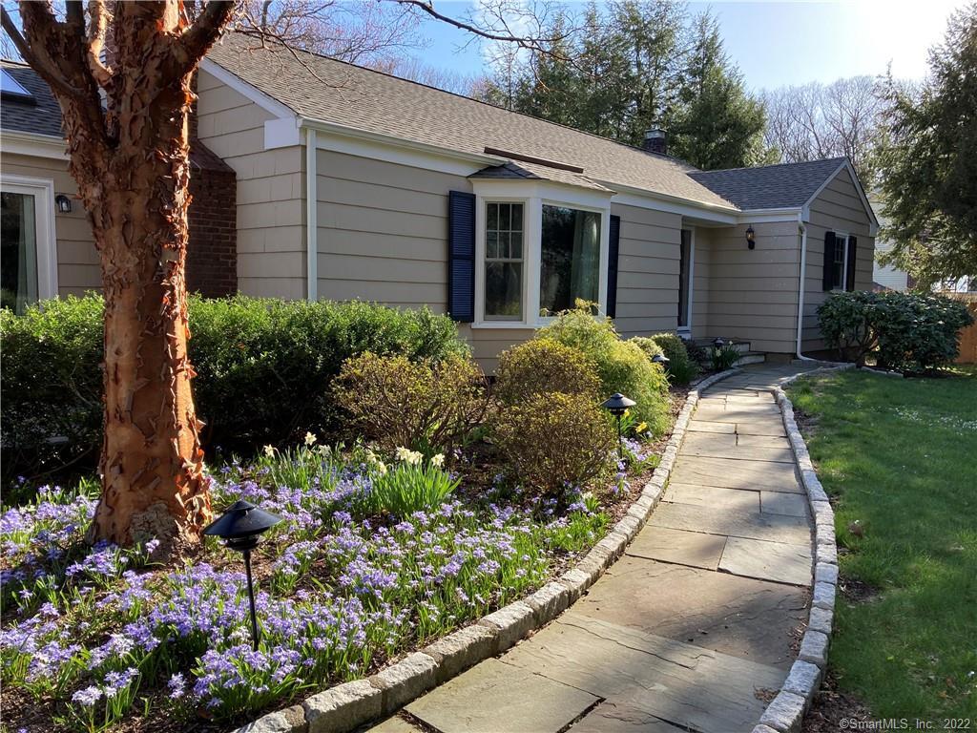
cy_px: 366
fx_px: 790
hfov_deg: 63.4
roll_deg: -1.1
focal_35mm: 28
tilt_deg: -4.2
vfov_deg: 49.7
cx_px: 488
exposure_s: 1/389
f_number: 1.8
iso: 20
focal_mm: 3.99
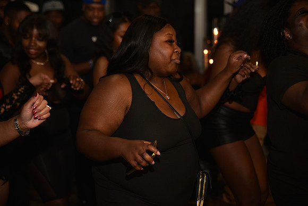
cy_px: 103
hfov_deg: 30.5
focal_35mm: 66
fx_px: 565
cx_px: 154
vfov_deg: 20.6
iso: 320
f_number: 3.5
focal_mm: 66
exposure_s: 1/125
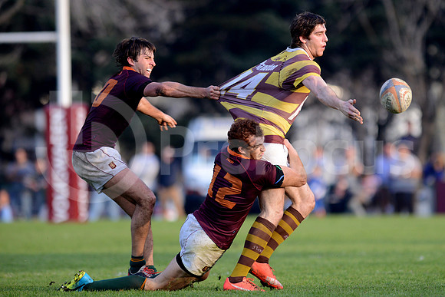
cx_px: 222
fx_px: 5193
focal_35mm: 420
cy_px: 148
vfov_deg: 3.3
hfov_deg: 4.9
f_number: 4
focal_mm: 420
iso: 1100
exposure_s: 1/1250
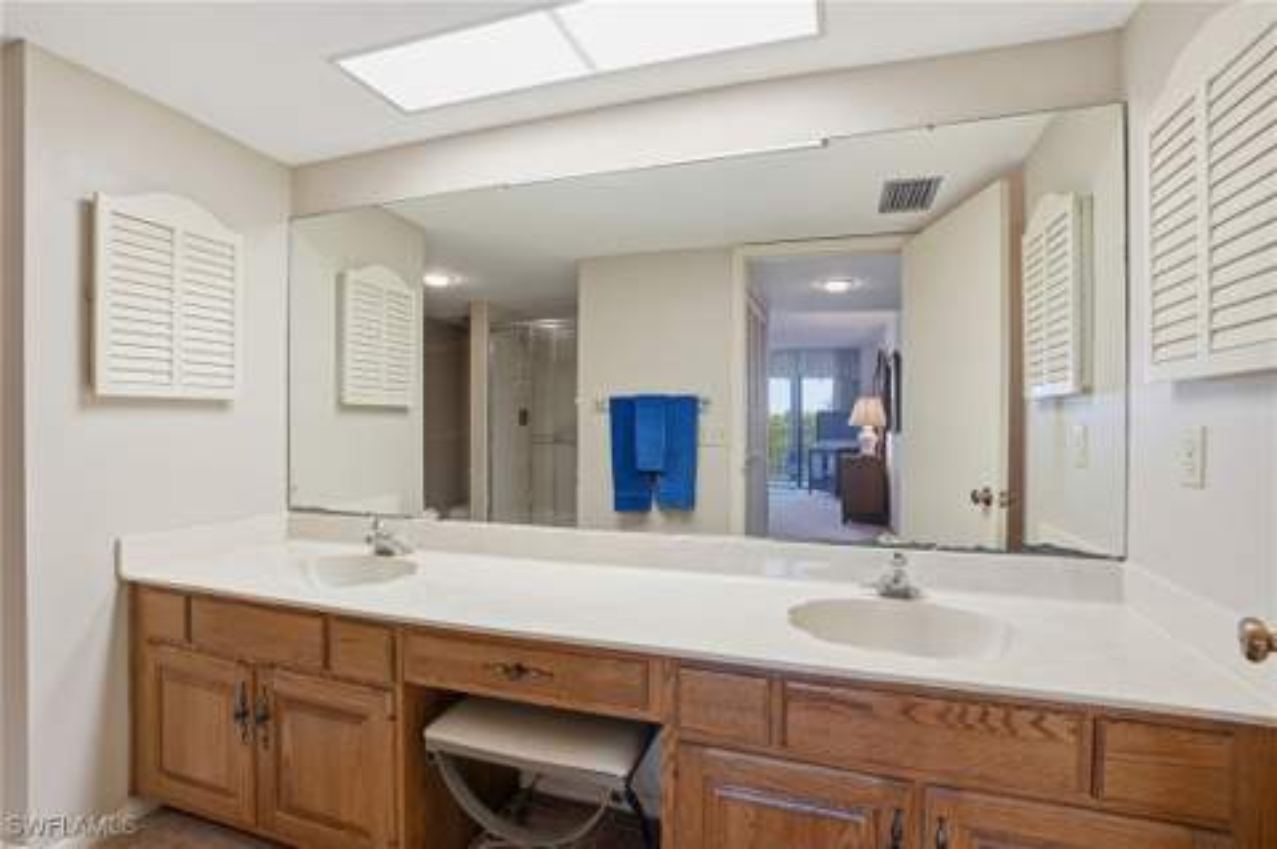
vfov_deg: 73.6
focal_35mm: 16
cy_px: 424
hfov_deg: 96.8
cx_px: 638
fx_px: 567
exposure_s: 1/25
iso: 200
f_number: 9
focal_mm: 16
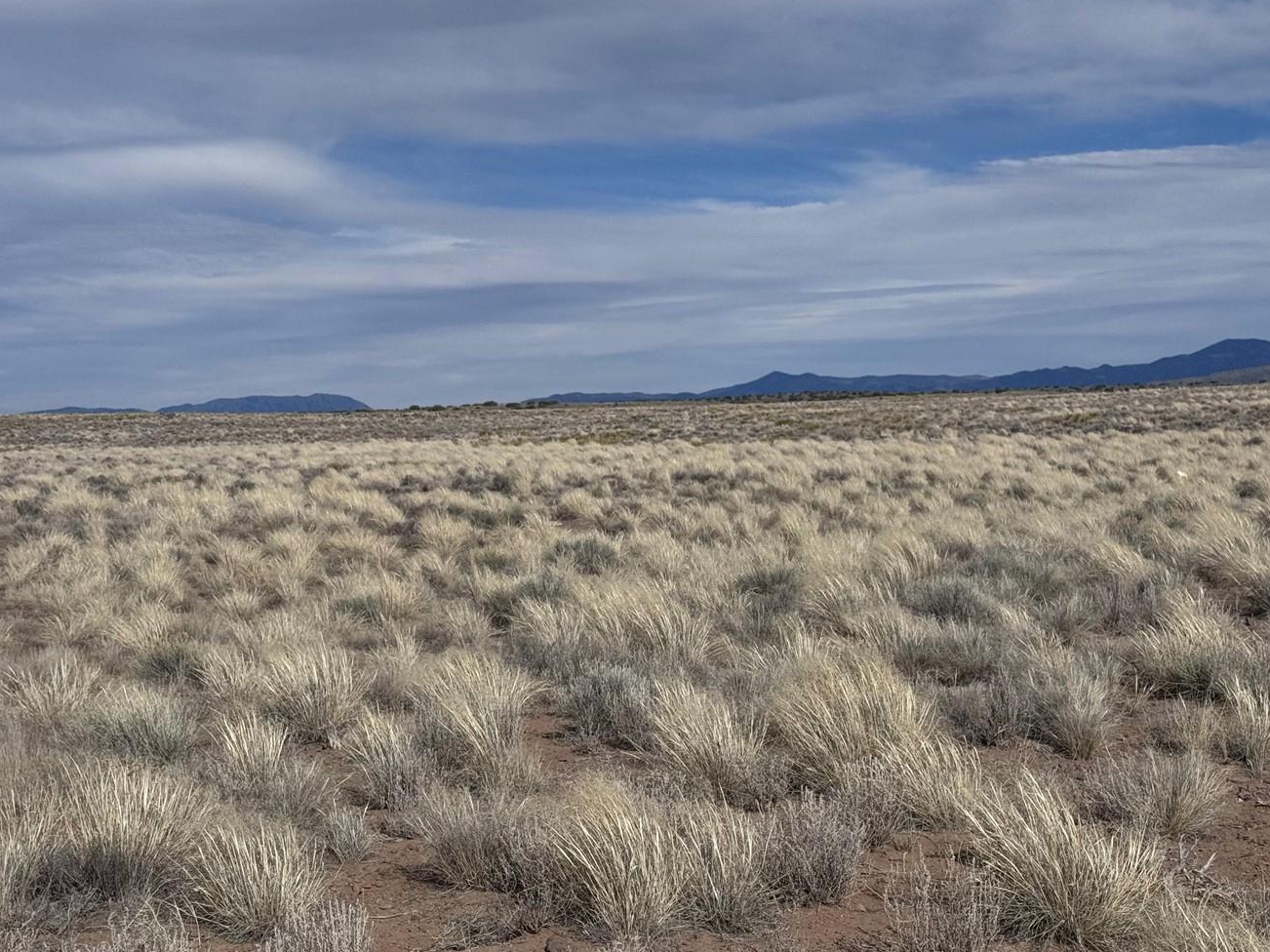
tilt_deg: -3.7
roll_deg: +1.2
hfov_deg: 32.7
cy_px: 560
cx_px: 652
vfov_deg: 24.8
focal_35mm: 59
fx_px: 2164
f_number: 1.78
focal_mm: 6.76
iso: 64
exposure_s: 1/12500
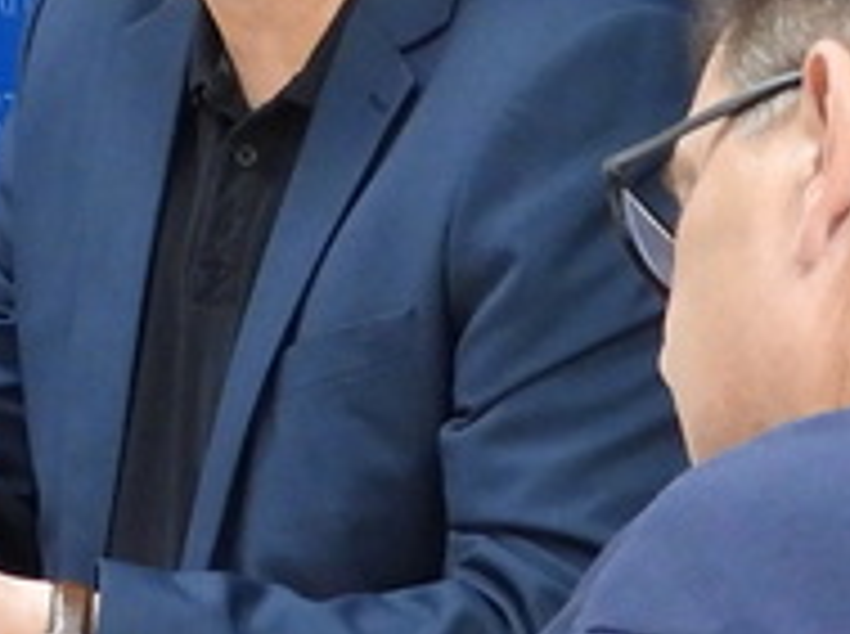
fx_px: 6397
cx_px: 112
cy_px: 144
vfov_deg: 5.7
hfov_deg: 7.6
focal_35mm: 261
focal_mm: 7.4
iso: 400
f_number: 3.2
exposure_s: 1/25
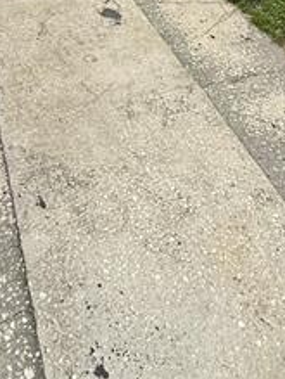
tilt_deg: -12.8
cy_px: -156
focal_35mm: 49
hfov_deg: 29.8
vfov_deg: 28.7
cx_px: 133
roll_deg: -1.6
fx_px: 536
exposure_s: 1/1848
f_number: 2.2
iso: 50
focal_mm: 2.22
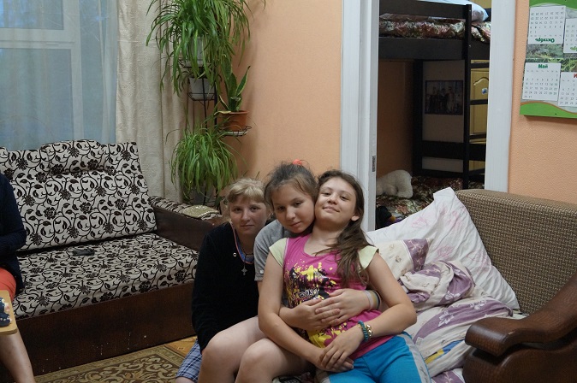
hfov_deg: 46.4
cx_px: 288
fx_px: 673
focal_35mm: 42
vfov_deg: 31.8
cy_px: 192
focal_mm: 28
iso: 2000
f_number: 4.5
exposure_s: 1/160
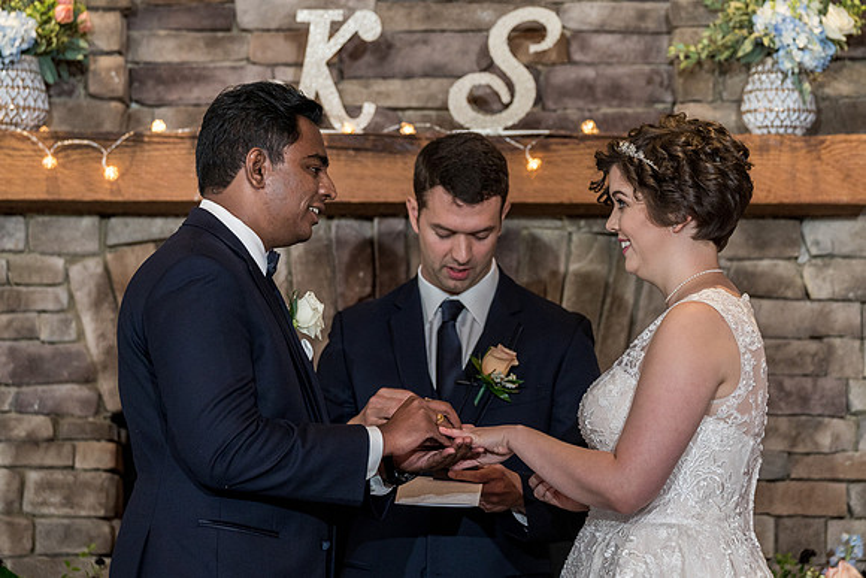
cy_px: 284
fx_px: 3986
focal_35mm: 166
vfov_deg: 8.3
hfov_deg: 12.4
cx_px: 451
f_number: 4
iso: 2000
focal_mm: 140
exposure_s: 1/200
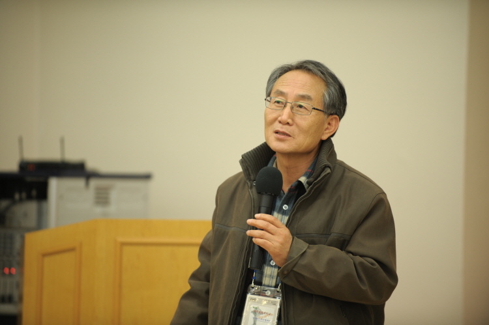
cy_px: 162
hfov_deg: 10.3
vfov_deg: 6.9
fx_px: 2715
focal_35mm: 200
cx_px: 244
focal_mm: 200
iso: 400
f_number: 2.8
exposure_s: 1/60
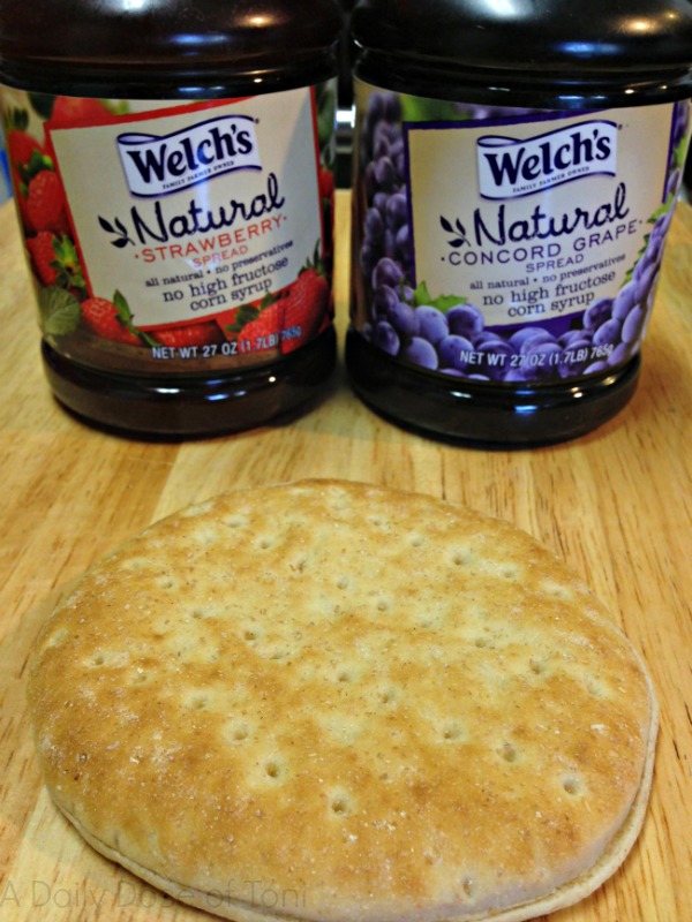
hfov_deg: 42.9
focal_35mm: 33
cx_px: 346
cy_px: 461
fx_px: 880
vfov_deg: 55.4
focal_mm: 4.13
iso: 80
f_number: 2.4
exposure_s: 1/20
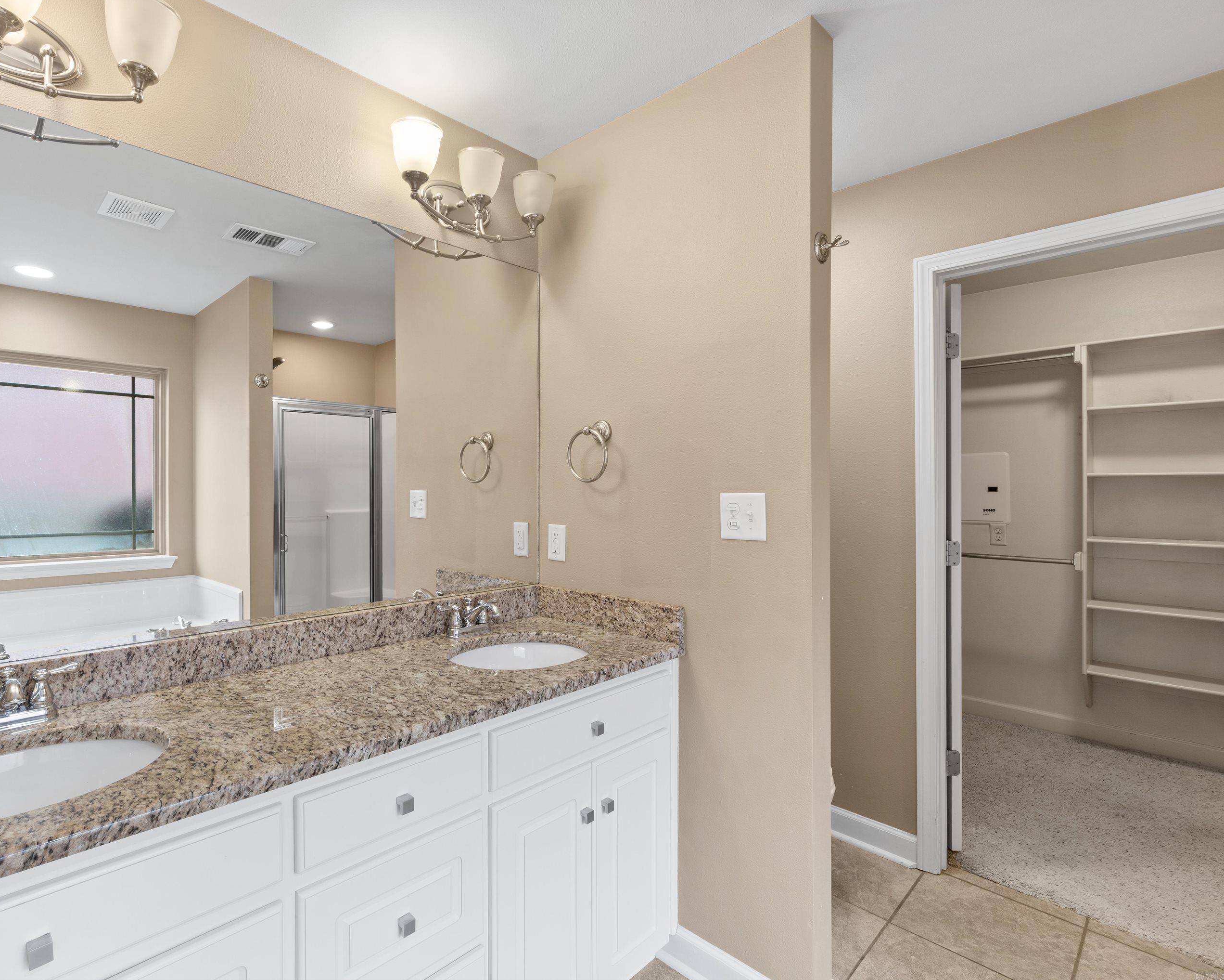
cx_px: 504
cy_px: 489
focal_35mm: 17
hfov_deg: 88.8
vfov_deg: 77.0
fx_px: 616
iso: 100
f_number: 8
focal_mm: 10
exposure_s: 1
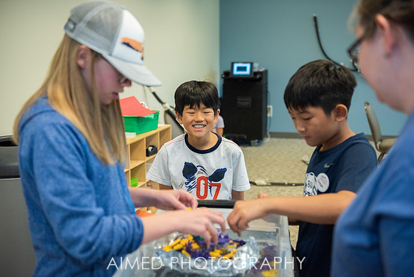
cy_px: 138
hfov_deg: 41.1
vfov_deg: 28.1
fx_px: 552
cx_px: 207
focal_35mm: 48
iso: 1000
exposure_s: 1/250
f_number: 2.8
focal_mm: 48
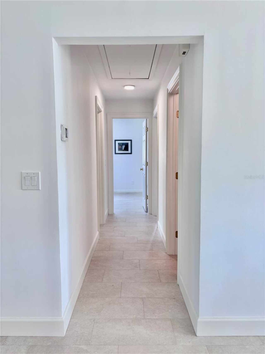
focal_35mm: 26
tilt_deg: -5.6
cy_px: 177
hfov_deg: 53.1
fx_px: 265
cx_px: 132
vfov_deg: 67.3
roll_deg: -0.3
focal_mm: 5.96
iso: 40
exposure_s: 1/120
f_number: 1.6
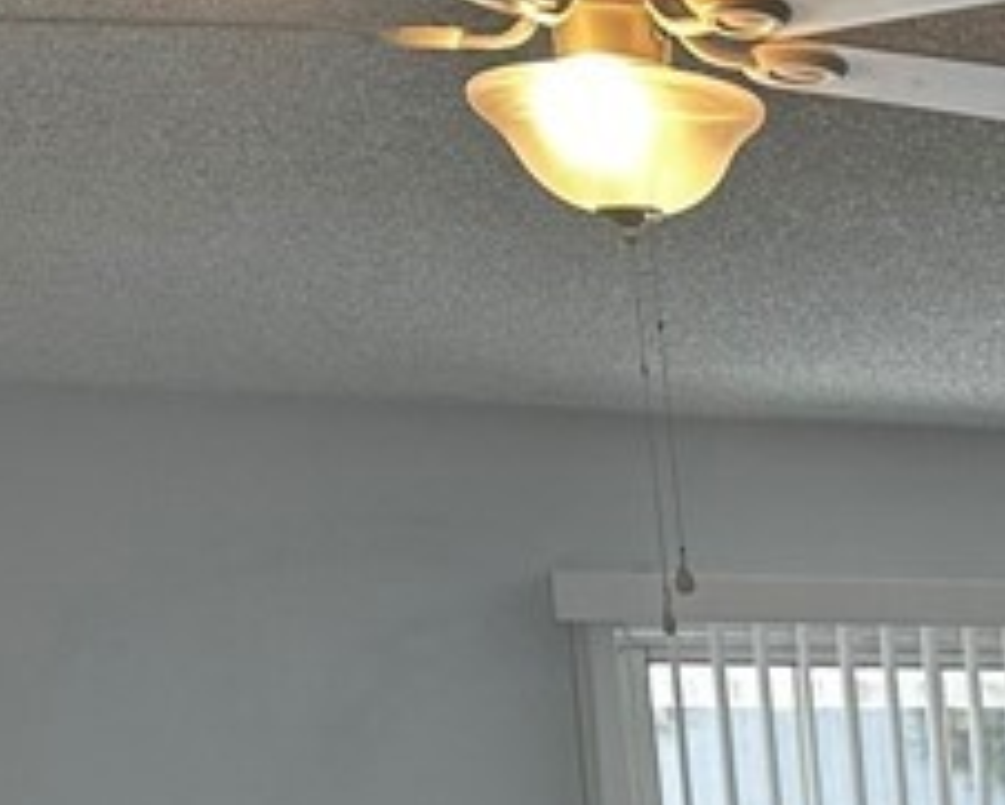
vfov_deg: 12.6
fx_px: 3154
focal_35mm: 106
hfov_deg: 15.1
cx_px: 1943
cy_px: 1650
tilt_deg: -14.0
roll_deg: +0.6
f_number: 1.78
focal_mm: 6.86
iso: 80
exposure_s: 1/120
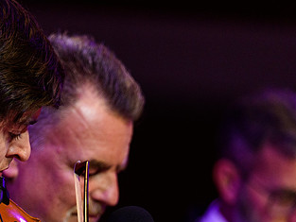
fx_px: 7622
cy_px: 175
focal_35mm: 891
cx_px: 40
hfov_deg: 2.2
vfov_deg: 1.7
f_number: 6
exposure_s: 1/500
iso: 2500
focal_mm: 500
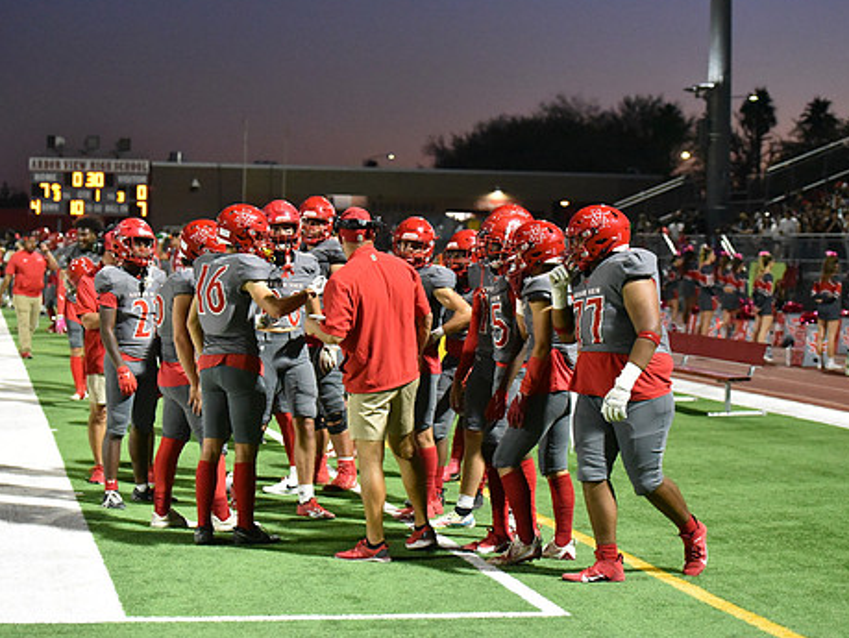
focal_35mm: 85
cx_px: 388
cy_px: 286
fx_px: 2086
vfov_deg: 17.4
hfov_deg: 23.0
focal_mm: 70
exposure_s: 1/640
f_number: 2.8
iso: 12800
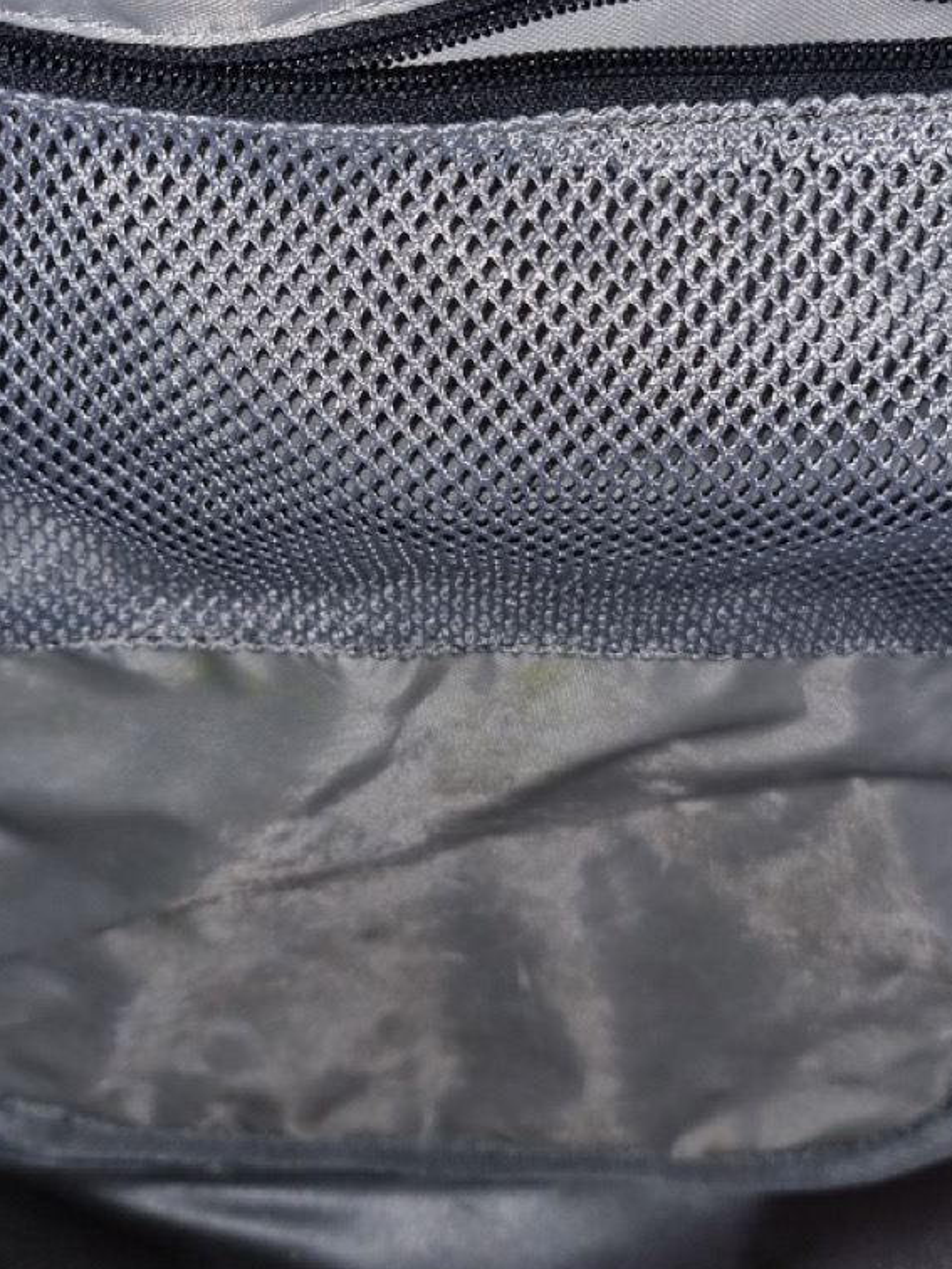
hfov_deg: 32.9
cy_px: 455
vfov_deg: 42.5
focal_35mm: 44
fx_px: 1613
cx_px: 480
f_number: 1.8
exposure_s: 1/24
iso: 85
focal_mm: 5.4
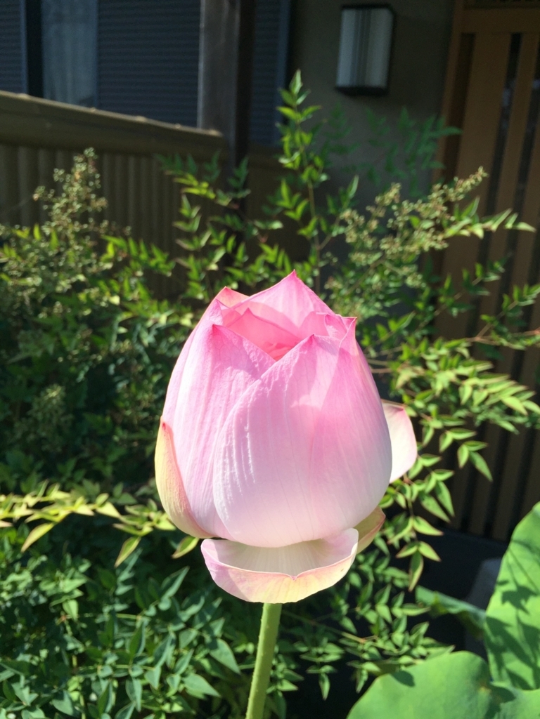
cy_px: 360
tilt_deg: -17.4
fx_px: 603
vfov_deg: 61.7
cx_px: 270
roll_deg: -4.4
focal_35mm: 29
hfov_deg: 48.2
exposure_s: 1/2083
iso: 32
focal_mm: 4.15
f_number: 2.2
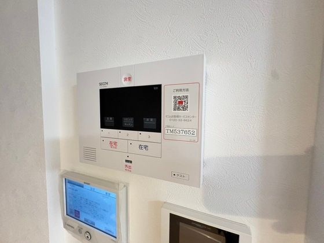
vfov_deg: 85.7
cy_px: 122
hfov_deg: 102.1
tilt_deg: -5.1
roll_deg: -0.4
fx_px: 131
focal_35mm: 14
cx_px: 162
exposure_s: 1/60
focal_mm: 2.22
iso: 640
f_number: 2.2
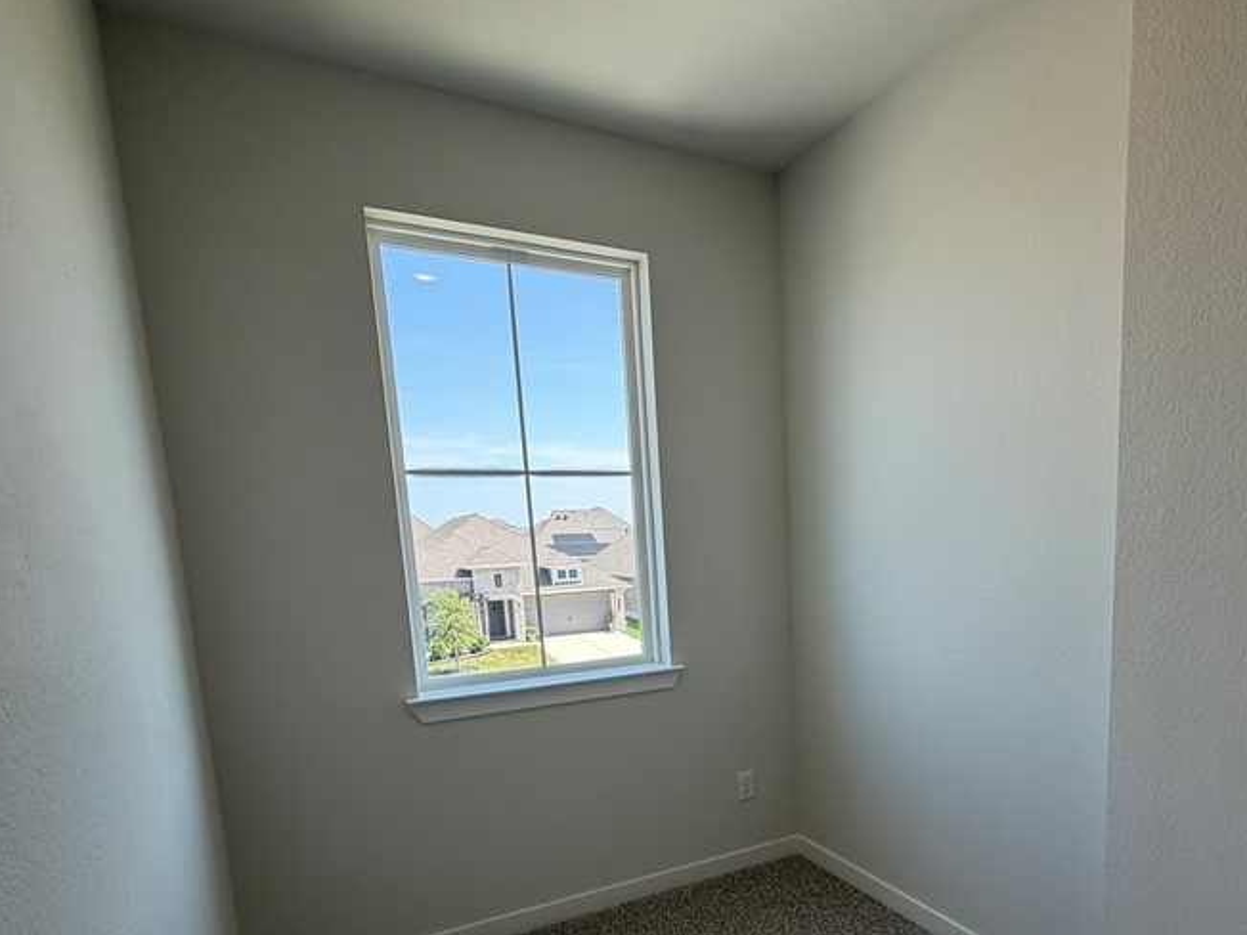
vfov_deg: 58.9
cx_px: 796
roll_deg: +2.1
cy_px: 662
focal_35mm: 22
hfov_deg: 74.8
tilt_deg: -9.4
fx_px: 793
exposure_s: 1/120
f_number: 2.2
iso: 80
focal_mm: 2.22
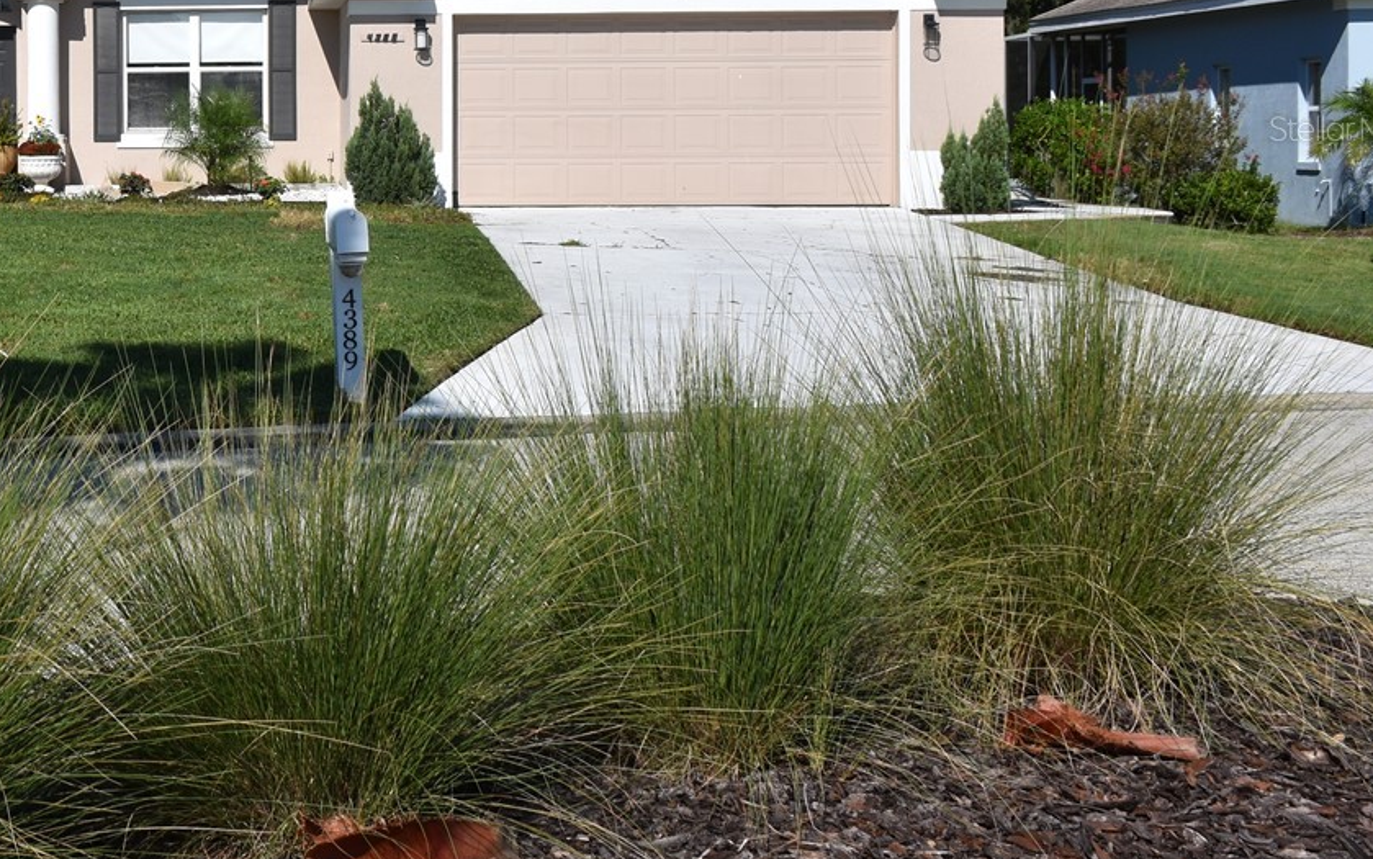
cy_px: 128
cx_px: 35
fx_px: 2545
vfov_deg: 18.9
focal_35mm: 68
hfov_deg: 28.5
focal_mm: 22
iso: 140
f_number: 8
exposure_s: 1/500
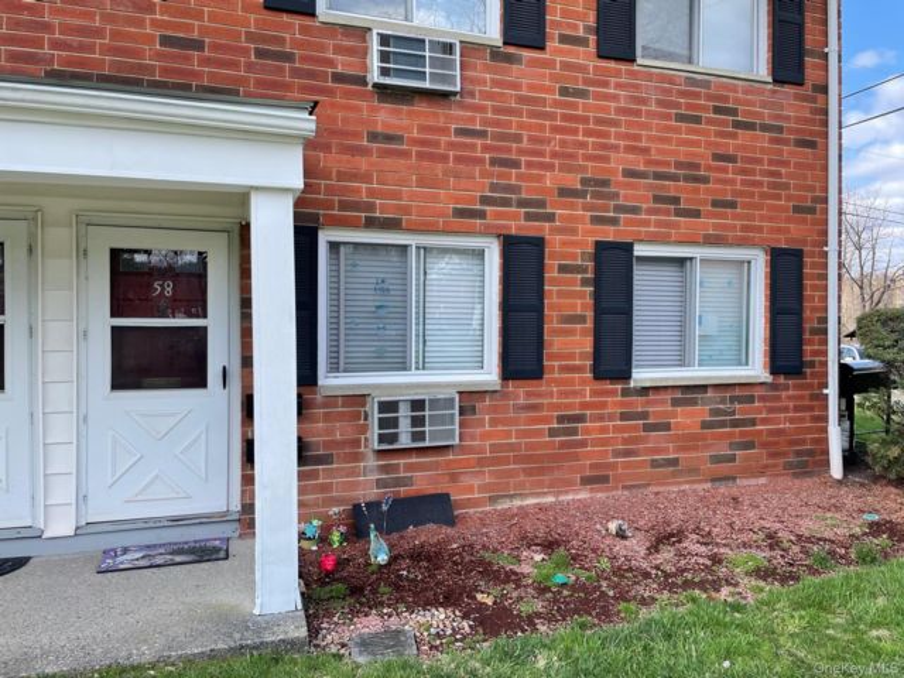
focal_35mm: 26
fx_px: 679
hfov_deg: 67.3
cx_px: 452
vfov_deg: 53.1
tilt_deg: -0.4
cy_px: 339
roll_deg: +1.2
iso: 32
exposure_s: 1/729
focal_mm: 4.2
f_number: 1.6
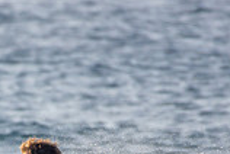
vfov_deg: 0.5
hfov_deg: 0.7
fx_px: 17570
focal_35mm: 2745
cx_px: -103
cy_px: 265
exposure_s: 1/1250
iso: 450
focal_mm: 500
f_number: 5.6
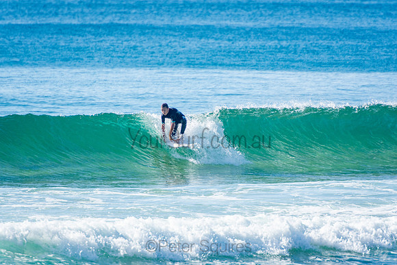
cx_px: 198
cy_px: 132
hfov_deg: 3.4
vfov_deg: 2.3
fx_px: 6618
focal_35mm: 600
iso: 280
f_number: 5.6
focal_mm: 400
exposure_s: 1/1250
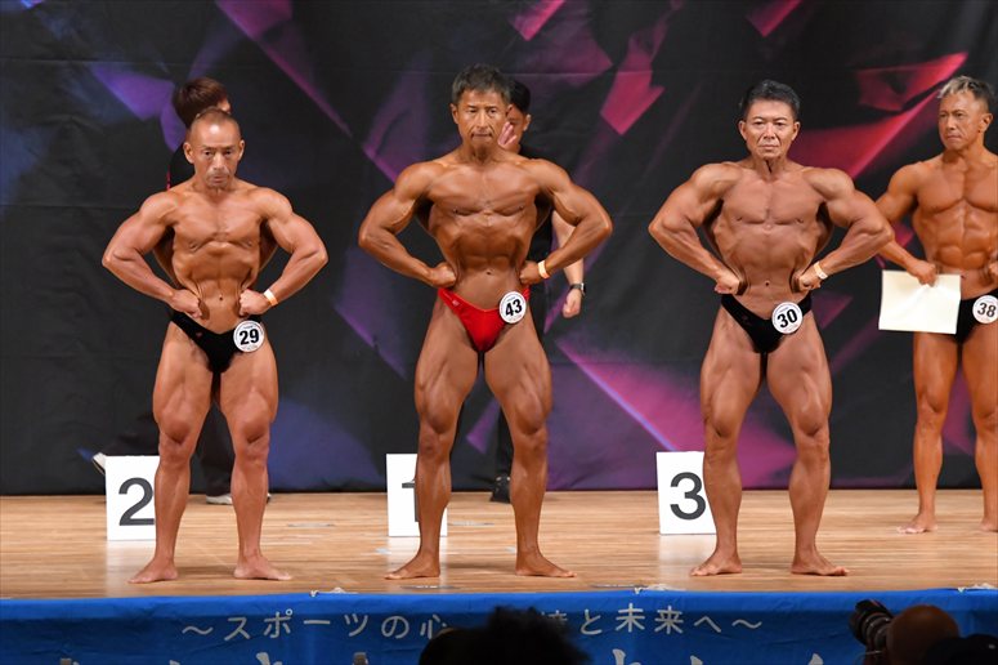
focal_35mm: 225
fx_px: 6235
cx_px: 499
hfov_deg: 9.2
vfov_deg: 6.1
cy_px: 332
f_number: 5.6
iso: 5600
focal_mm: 150
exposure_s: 1/400
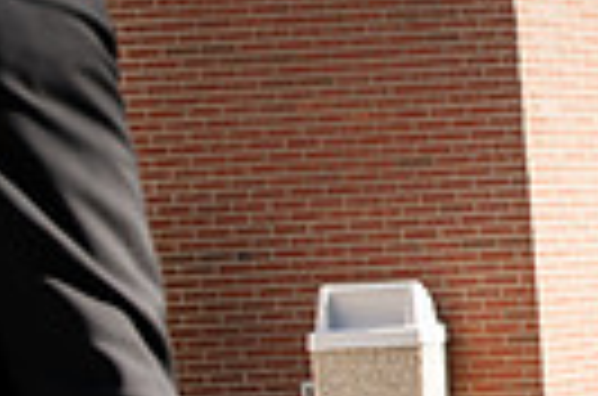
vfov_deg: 9.6
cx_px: 1061
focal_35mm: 140
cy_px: 448
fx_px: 2320
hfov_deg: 13.3
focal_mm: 32
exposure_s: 1/500
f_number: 6.3
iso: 400
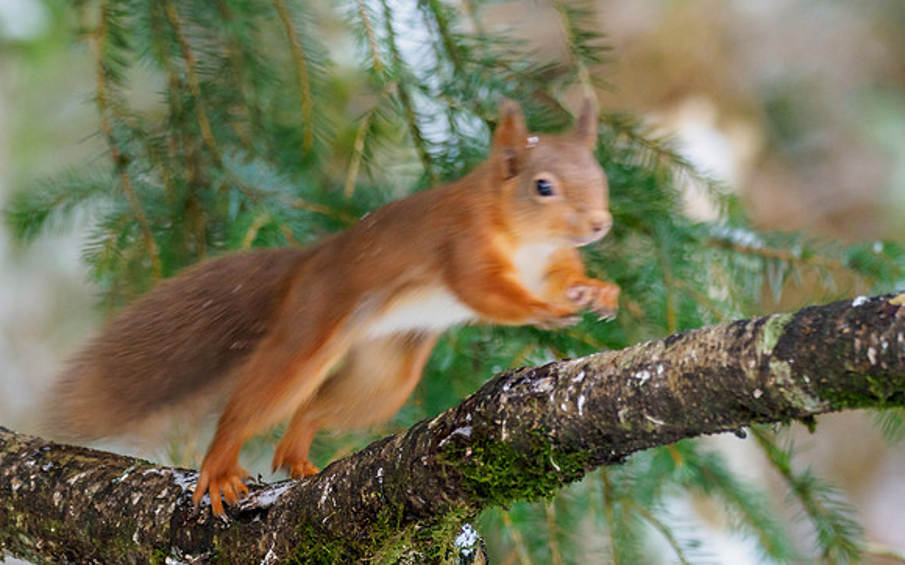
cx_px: 389
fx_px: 22617
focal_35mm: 917
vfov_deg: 1.4
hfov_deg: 2.3
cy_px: 284
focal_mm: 300
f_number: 4.5
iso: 1600
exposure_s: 1/250
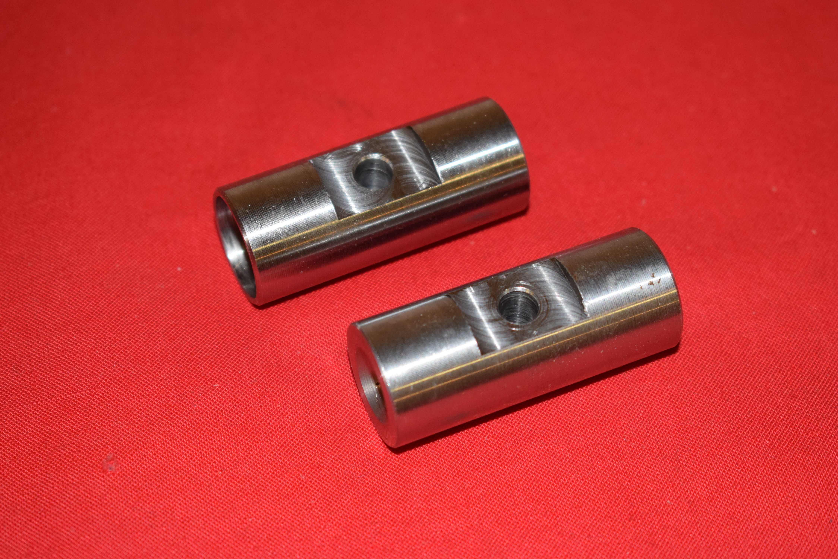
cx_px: 419
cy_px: 280
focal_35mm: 82
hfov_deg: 24.6
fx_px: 1921
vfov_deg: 16.6
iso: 1250
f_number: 5.6
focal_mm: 55
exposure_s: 1/200
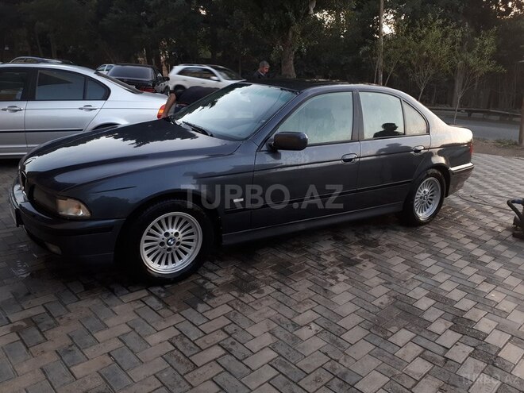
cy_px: 196
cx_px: 262
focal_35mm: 27
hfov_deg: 65.3
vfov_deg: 51.4
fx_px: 409
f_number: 1.9
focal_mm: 3.6
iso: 50
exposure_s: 1/50
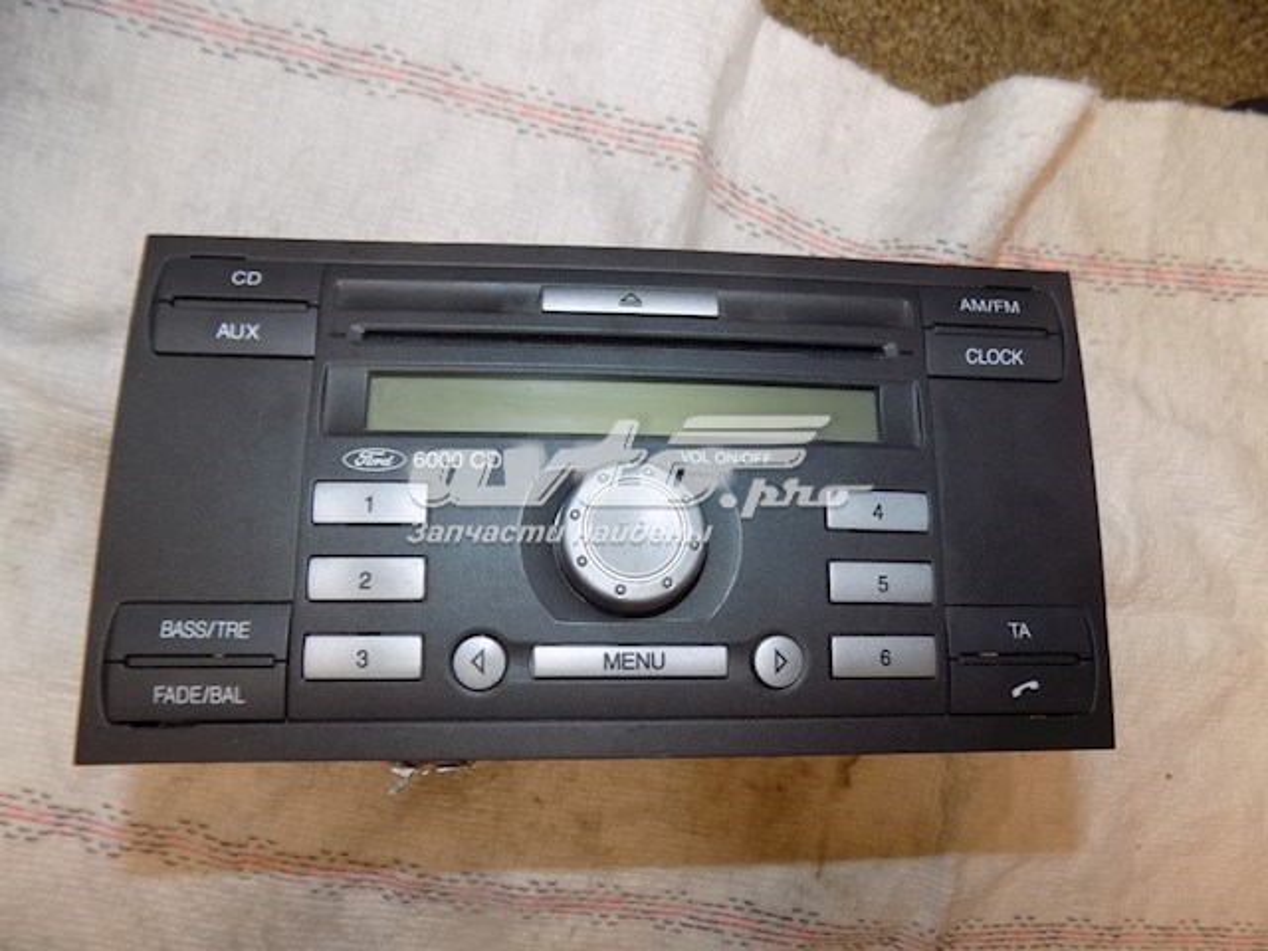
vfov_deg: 58.9
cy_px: 476
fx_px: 843
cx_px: 634
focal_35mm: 23
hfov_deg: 73.9
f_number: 3.1
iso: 200
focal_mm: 4
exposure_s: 1/30
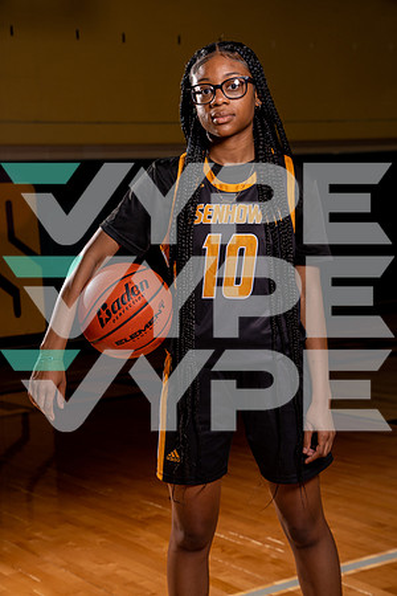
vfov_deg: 30.1
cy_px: 298
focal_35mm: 67
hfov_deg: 20.3
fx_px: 1108
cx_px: 198
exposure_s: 1/400
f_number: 6.3
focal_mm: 67
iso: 320
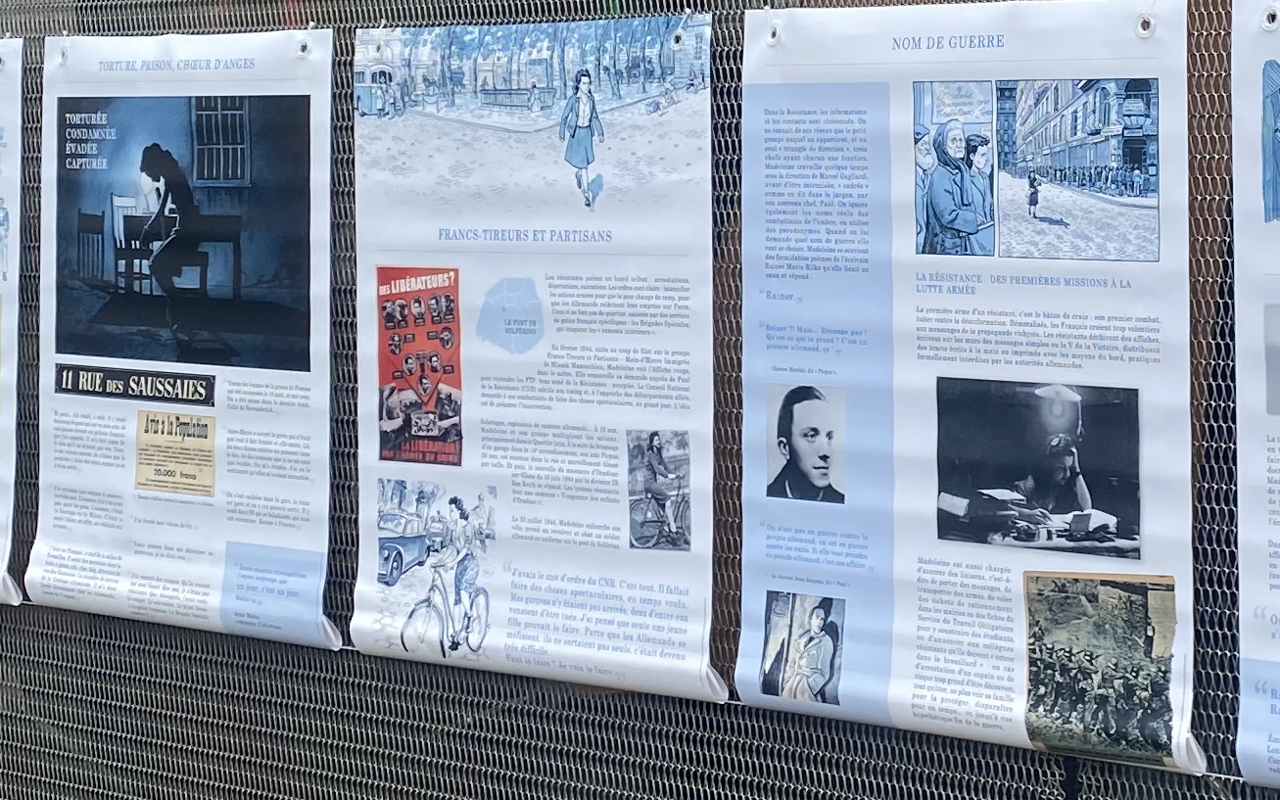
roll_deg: +2.1
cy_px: 93
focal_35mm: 85
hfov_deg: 24.1
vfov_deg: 15.2
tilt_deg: -0.7
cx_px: 945
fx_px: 2965
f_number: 1.8
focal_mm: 4.25
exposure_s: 1/877
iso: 32
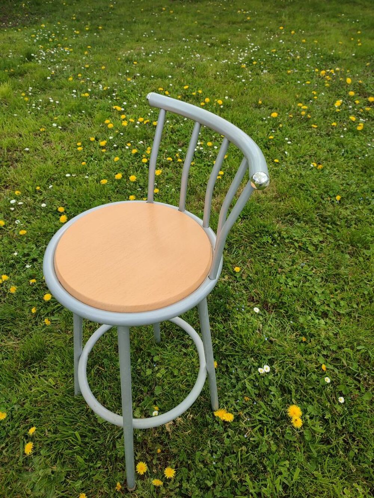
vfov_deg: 69.4
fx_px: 360
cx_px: 187
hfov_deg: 54.9
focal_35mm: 25
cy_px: 249
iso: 50
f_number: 1.9
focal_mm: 6.04
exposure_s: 1/302
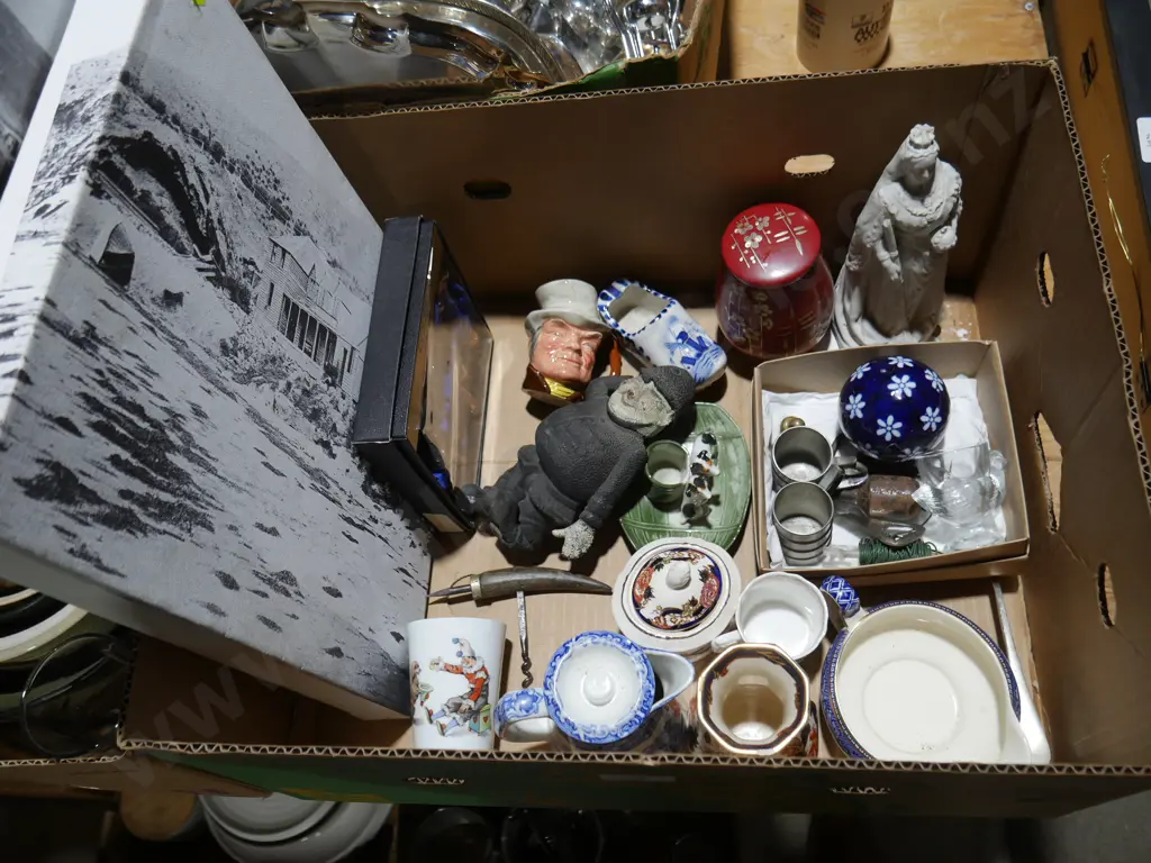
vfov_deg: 46.8
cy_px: 432
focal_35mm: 30
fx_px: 998
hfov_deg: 60.0
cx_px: 576
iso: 200
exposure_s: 1/100
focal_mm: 15
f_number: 3.6
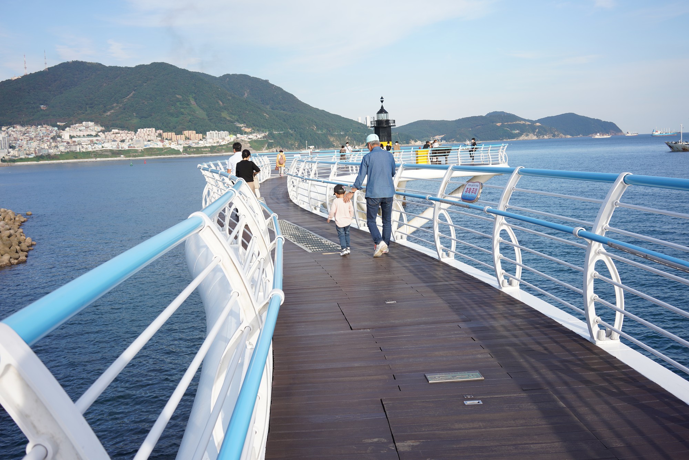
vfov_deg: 37.9
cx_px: 344
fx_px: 670
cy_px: 230
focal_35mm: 35
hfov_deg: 54.4
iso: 100
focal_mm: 35
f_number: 7.1
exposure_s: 1/160
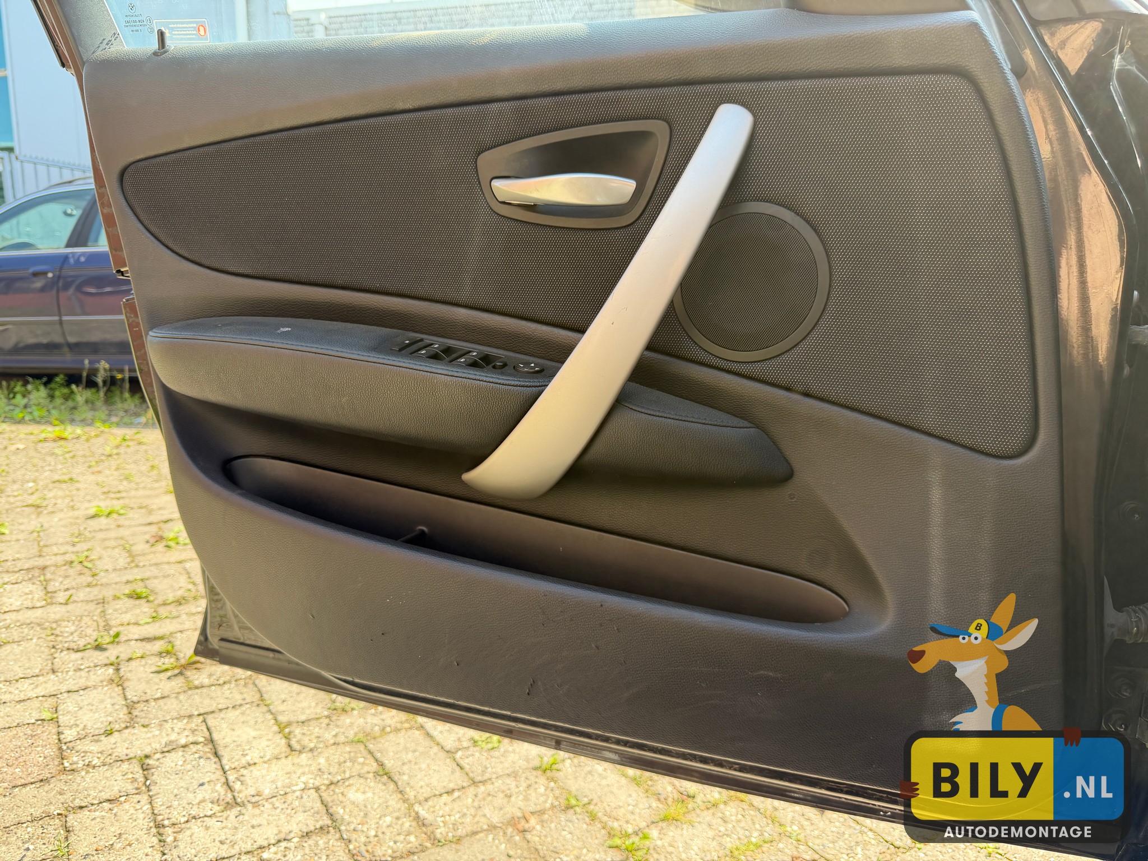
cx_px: 574
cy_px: 430
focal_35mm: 24
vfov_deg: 56.8
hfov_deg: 71.6
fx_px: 796
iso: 100
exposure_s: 1/476
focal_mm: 6.76
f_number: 1.78
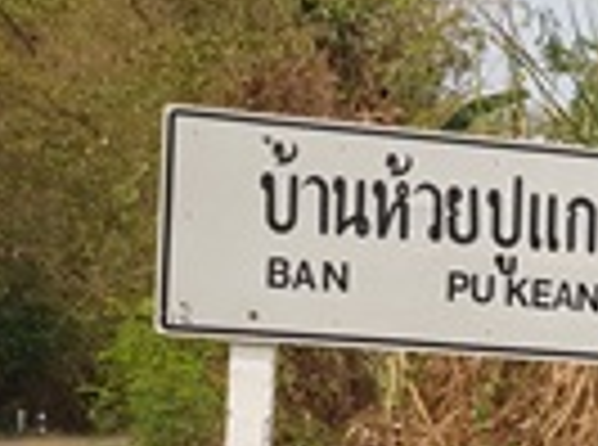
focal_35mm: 98
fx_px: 1688
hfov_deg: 16.7
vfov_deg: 14.6
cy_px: 529
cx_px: 1075
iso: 40
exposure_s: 1/1736
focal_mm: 4.2
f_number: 1.7
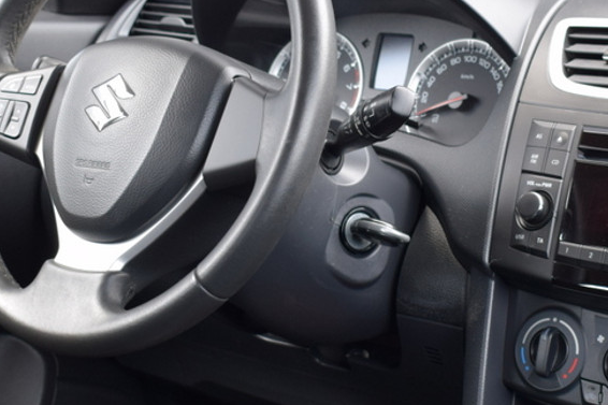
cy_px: 214
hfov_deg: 22.8
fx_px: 1503
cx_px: 397
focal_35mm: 89
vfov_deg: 15.3
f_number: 4.5
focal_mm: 24
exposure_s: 1/80
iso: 400
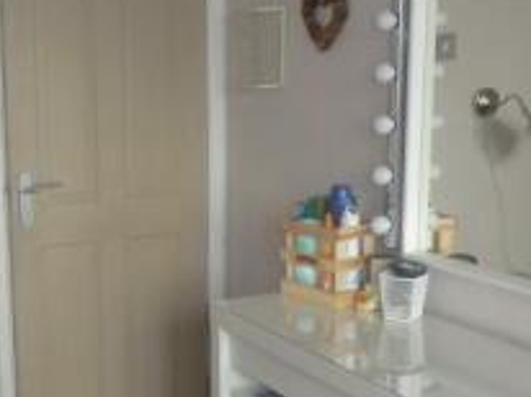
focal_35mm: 68
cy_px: 300
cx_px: 45
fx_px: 1042
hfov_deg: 27.5
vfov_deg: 21.4
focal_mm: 4.3
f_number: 3.2
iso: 160
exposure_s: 1/60
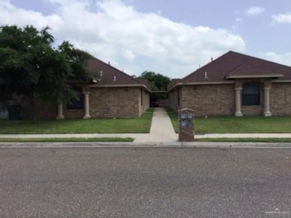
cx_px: 146
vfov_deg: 48.2
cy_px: 109
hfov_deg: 61.7
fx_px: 244
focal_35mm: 29
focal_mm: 4.15
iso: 32
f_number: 2.2
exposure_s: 1/3049
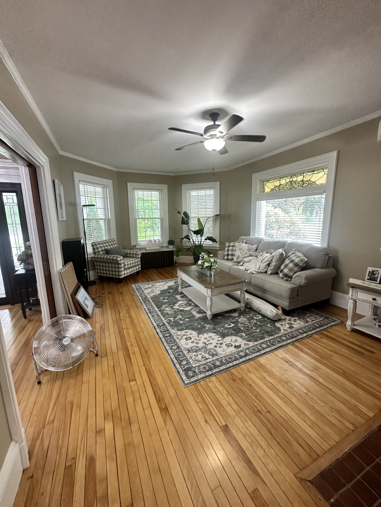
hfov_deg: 85.7
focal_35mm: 14
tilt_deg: -9.8
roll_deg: -0.4
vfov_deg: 102.1
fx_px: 205
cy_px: 254
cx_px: 190
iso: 250
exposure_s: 1/60
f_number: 2.2
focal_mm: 2.22
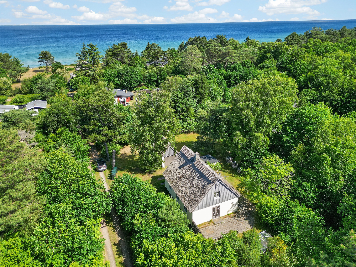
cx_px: 178
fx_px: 247
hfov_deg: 71.6
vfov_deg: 56.8
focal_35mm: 24
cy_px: 134
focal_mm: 6.7
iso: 110
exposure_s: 1/1500
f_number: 1.7
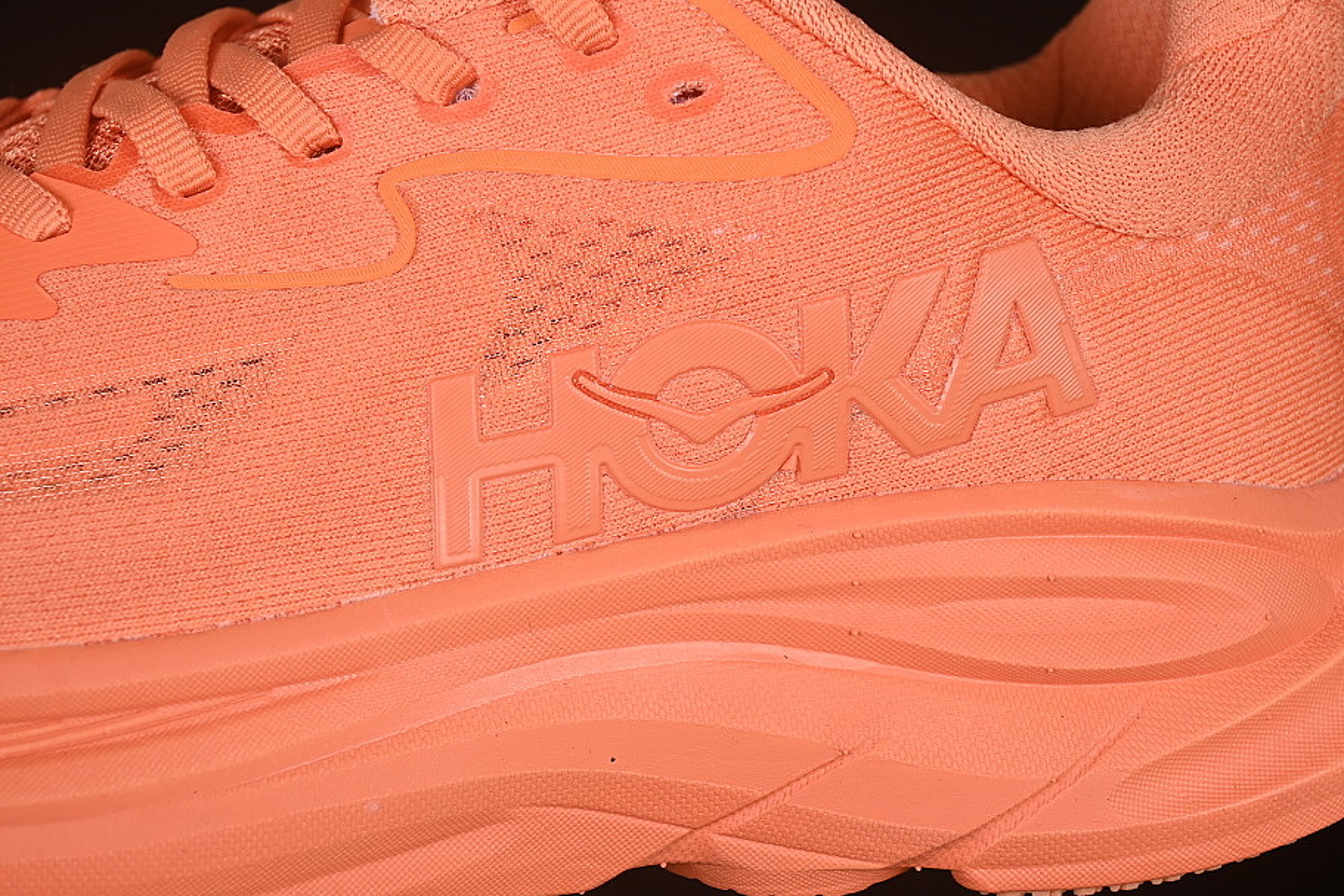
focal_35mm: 89
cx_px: 588
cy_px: 421
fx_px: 3323
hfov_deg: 22.9
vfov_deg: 15.4
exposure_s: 1/80
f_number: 7.1
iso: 160
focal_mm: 50
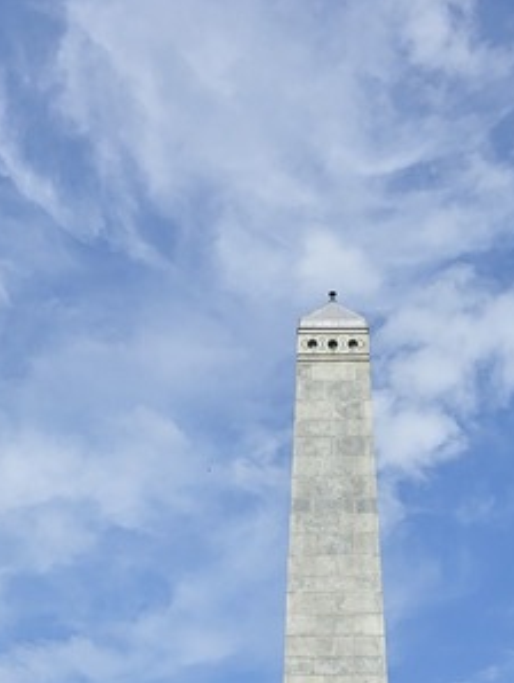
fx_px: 1562
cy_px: 1096
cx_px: 346
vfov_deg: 20.3
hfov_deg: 18.6
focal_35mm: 79
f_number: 1.7
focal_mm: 6.3
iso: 12
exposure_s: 1/1120
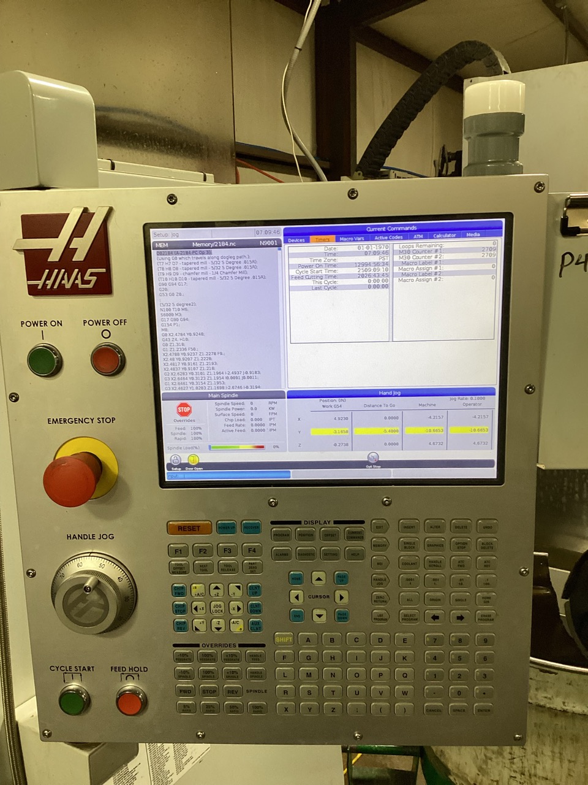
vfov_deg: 58.4
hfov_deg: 45.4
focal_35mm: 31
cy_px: 392
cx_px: 294
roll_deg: +2.3
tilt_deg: -9.6
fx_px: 702
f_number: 2.4
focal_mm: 3.3
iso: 80
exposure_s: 1/60
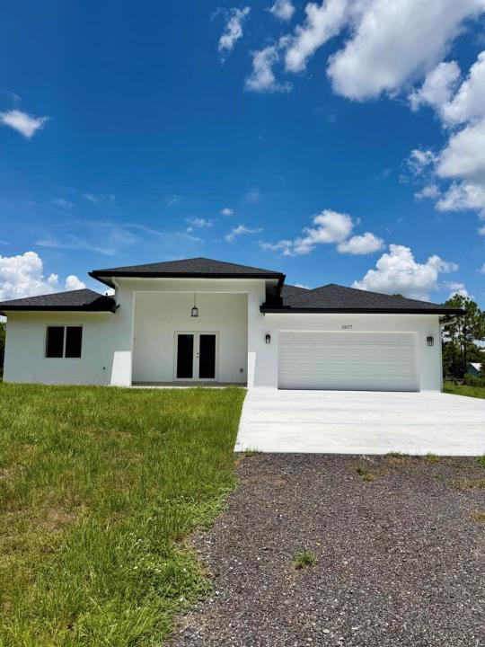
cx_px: 242
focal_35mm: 24
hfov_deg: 56.8
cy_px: 324
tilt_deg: +5.9
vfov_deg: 71.6
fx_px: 448
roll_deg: -1.1
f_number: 1.78
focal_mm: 6.76
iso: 80
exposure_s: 1/9091
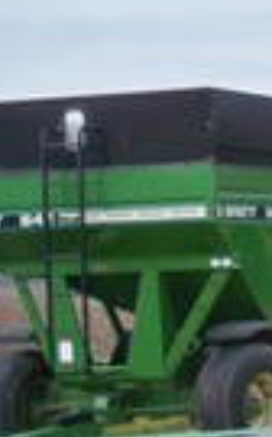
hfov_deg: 7.9
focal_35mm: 150
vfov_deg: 13.8
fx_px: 1785
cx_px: 703
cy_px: 437
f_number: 3.1
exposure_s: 1/400
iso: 100
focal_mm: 6.3
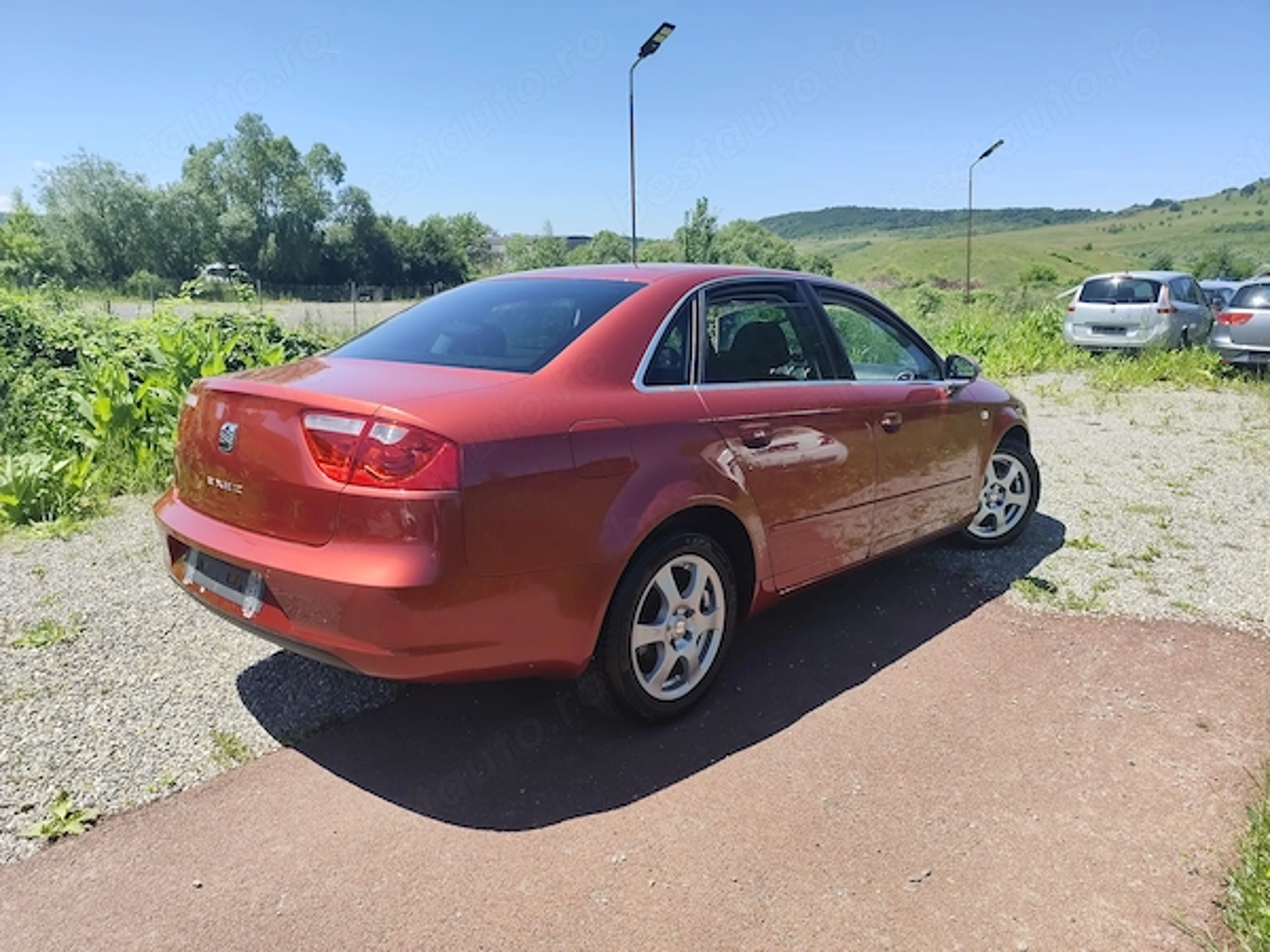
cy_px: 476
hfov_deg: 73.9
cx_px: 635
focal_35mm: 23
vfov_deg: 58.9
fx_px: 844
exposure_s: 1/710
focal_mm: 6.19
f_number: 1.65
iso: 50
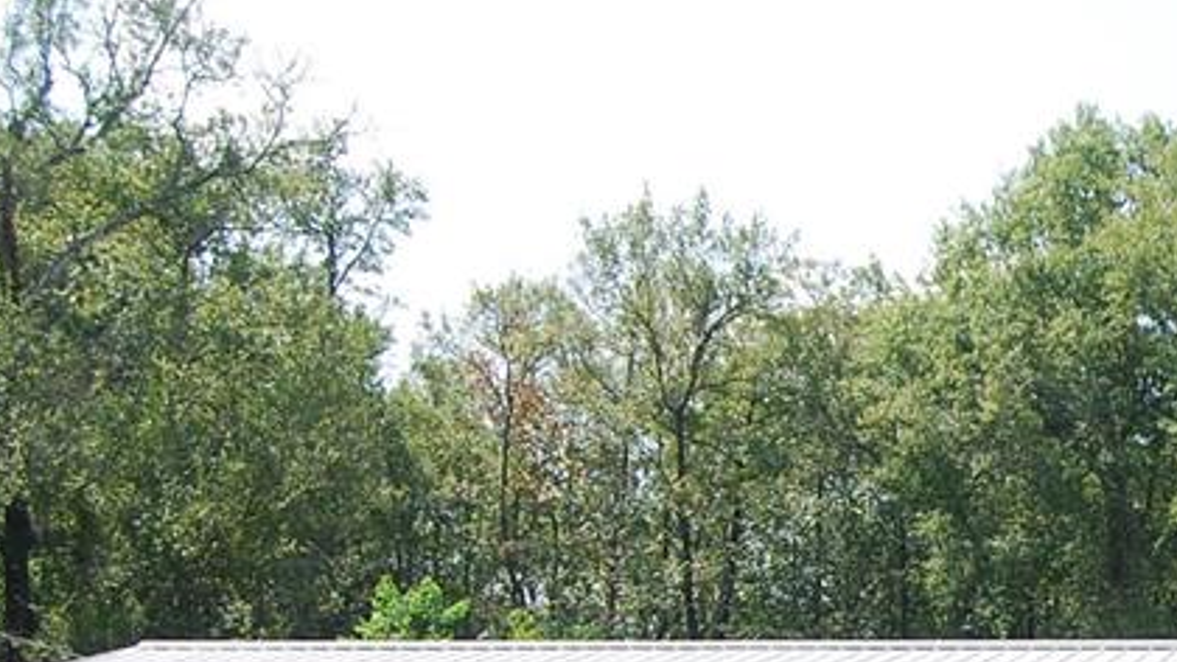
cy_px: 846
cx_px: 1351
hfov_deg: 21.7
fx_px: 2871
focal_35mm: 92
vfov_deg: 12.7
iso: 100
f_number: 7.1
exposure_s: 1/200
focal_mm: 24
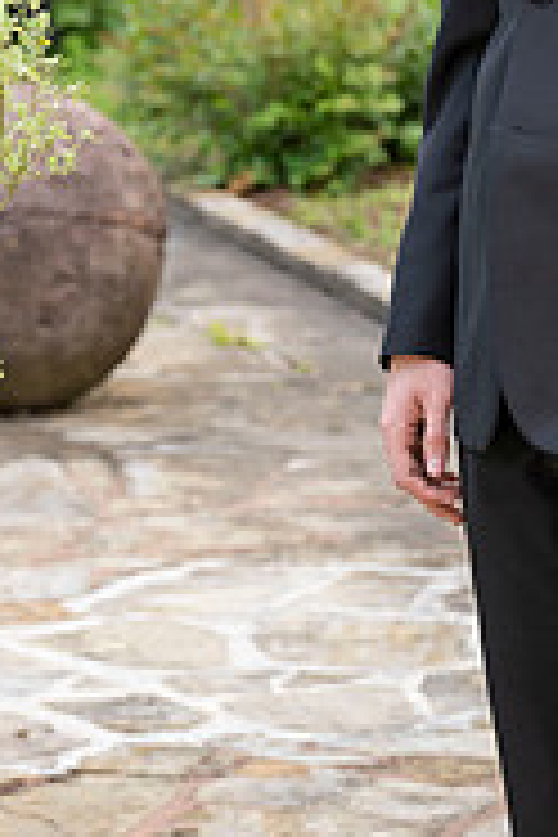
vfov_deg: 10.9
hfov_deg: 7.3
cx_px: 657
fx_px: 4324
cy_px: -162
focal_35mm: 186
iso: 500
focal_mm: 77
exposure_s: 1/200
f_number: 5
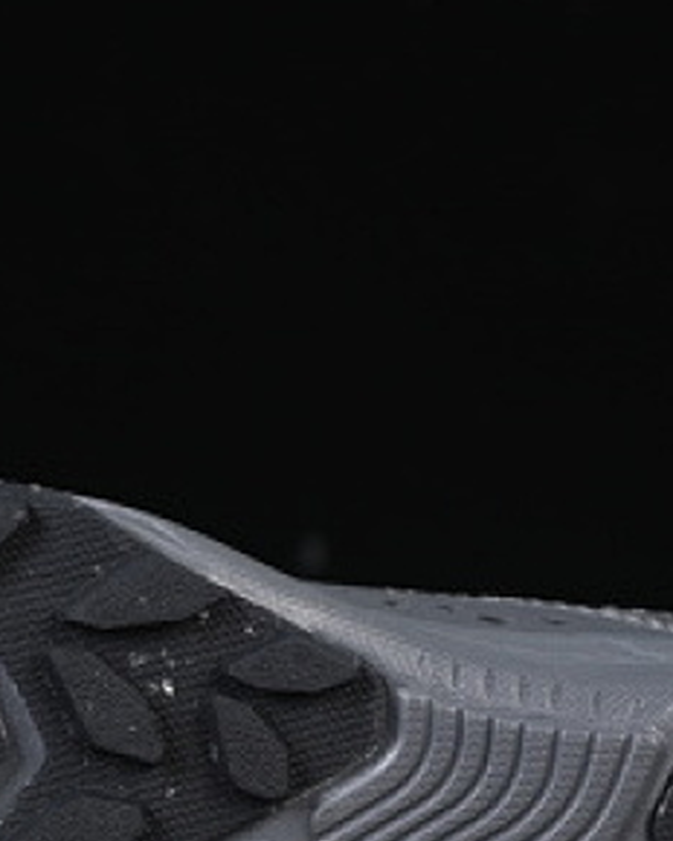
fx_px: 6523
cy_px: 748
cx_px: 252
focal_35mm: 262
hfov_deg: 5.9
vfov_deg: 7.4
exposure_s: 1/60
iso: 160
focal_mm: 50
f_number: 6.3
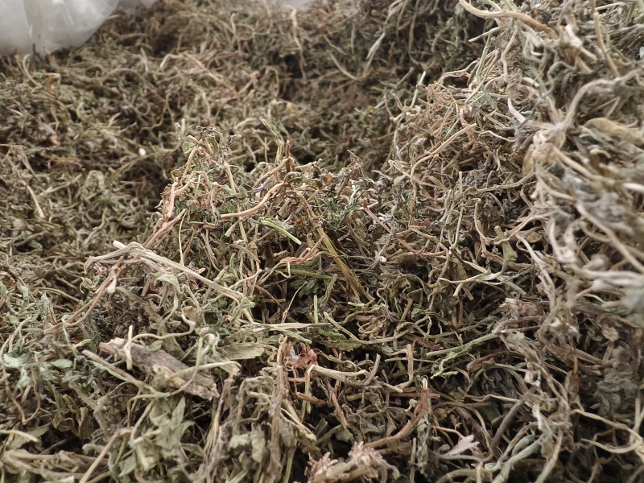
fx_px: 465
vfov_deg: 54.9
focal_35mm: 25
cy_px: 242
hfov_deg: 69.4
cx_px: 322
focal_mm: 2.32
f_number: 2
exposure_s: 1/25
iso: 1756
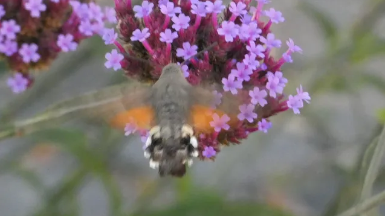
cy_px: 82
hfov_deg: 6.0
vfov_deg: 3.4
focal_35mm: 360
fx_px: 3674
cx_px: 192
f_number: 5.6
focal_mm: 58.9
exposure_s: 1/80
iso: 1250
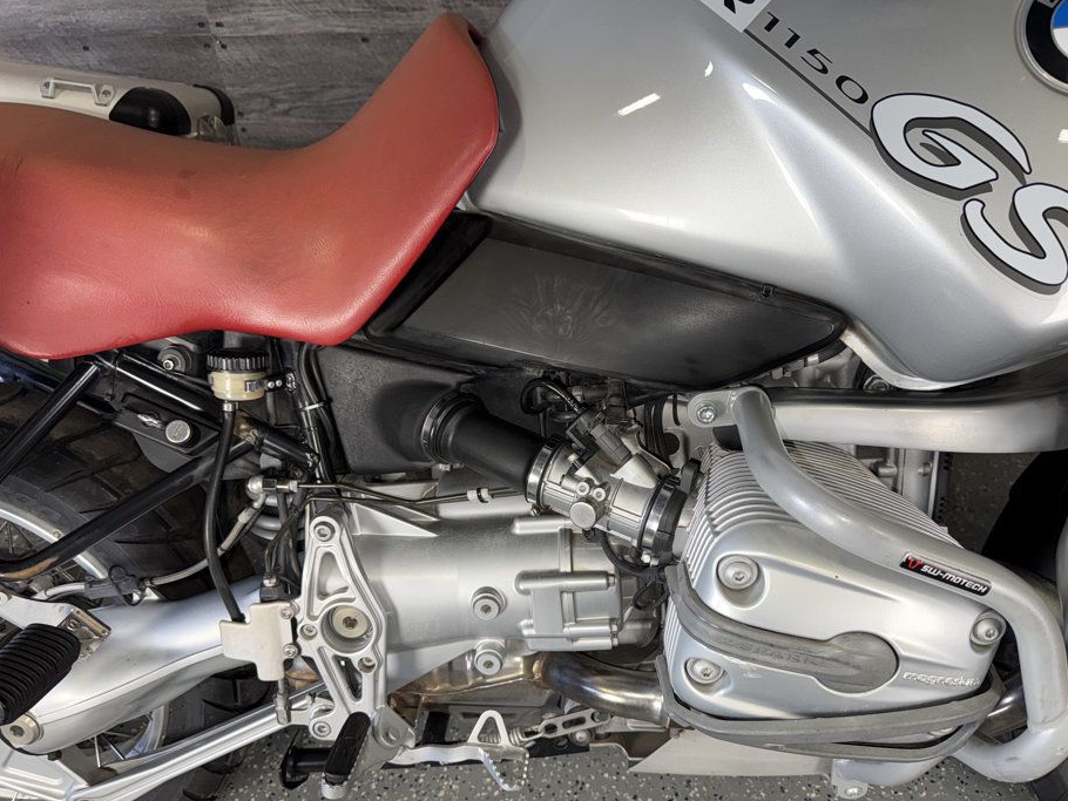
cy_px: 446
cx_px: 553
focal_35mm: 27
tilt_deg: -36.5
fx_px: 833
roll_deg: +2.4
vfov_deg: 51.3
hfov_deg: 65.3
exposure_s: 1/34
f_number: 1.78
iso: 80
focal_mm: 6.76
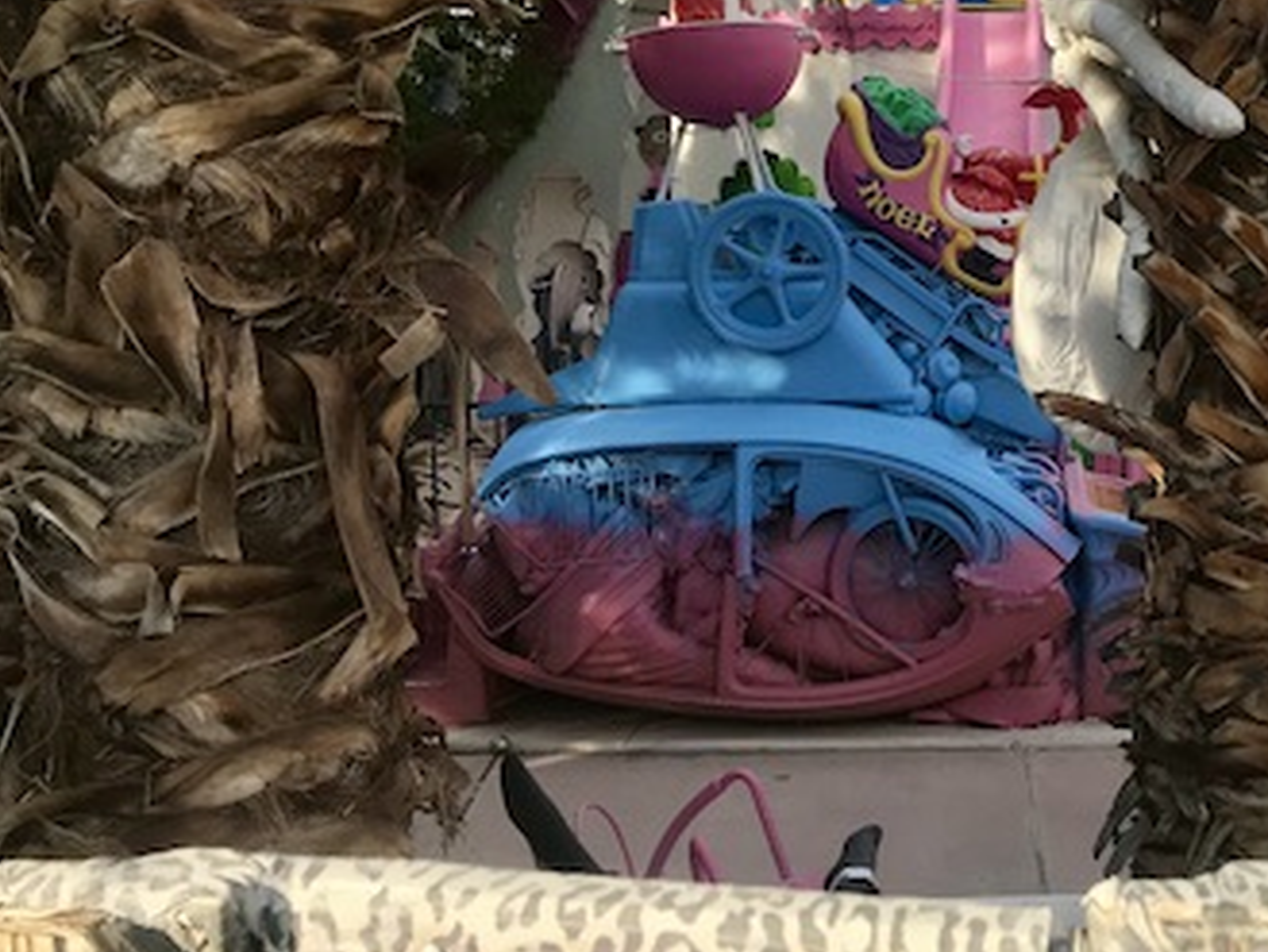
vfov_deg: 28.4
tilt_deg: -5.3
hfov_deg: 35.7
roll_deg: -0.8
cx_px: 1087
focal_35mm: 51
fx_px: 1869
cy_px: 316
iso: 20
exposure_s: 1/812
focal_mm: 3.99
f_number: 1.8
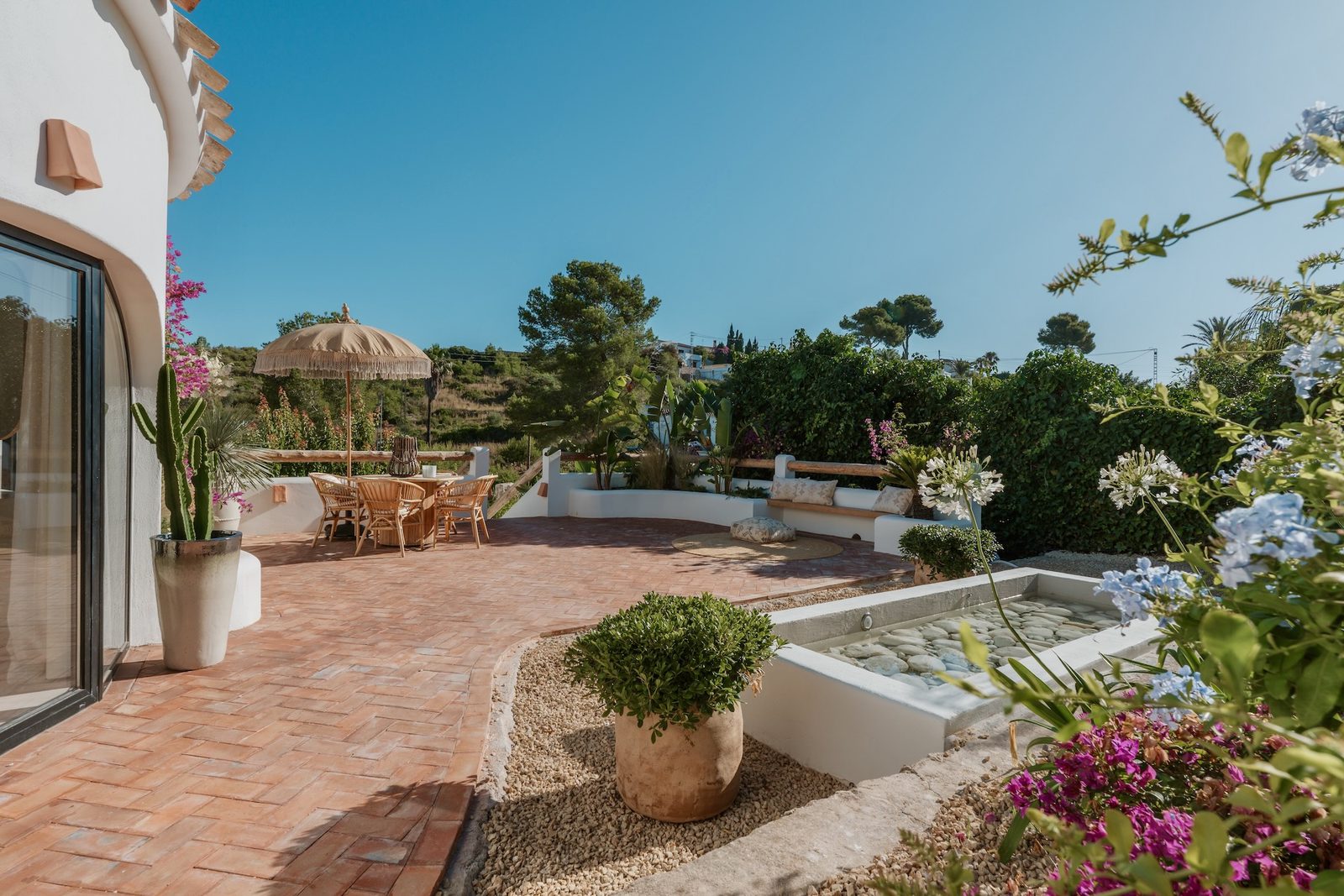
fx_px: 709
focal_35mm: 19
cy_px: 448
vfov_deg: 64.6
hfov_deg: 86.9
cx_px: 672
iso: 160
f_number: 10
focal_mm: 19
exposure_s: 1/500
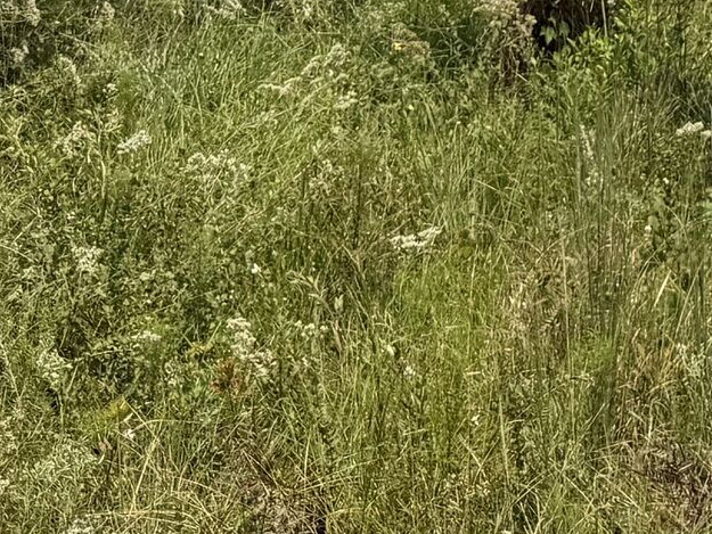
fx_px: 2428
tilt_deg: -0.3
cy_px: -681
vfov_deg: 10.9
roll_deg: +4.2
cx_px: 914
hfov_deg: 15.9
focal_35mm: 118
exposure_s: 1/5714
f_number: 1.78
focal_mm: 6.76
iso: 80
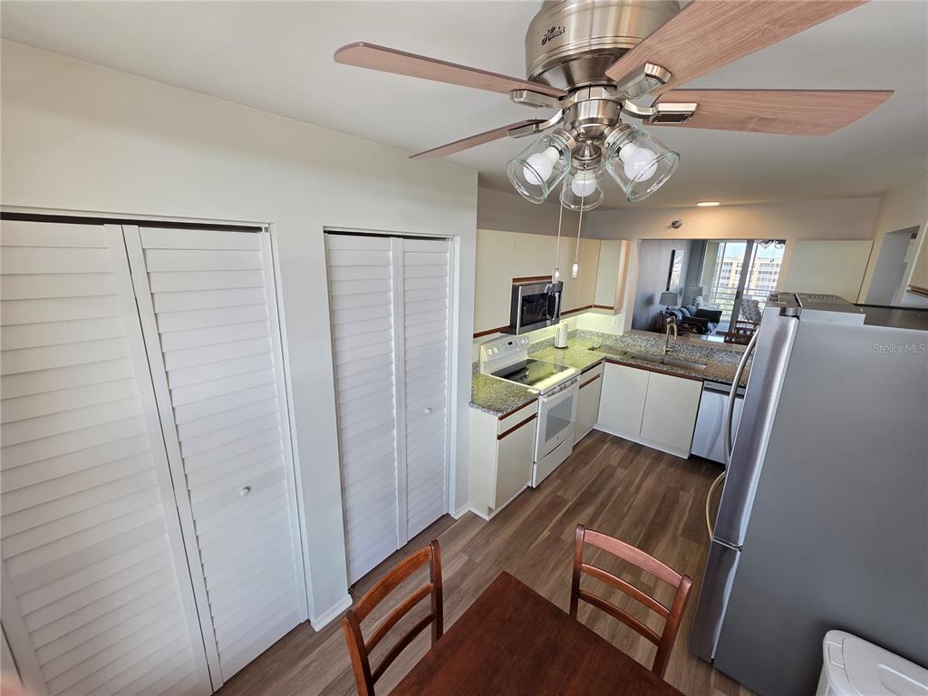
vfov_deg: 89.9
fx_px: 349
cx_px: 464
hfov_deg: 106.2
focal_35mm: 13
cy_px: 348
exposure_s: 1/120
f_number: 1.9
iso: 160
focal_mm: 2.2
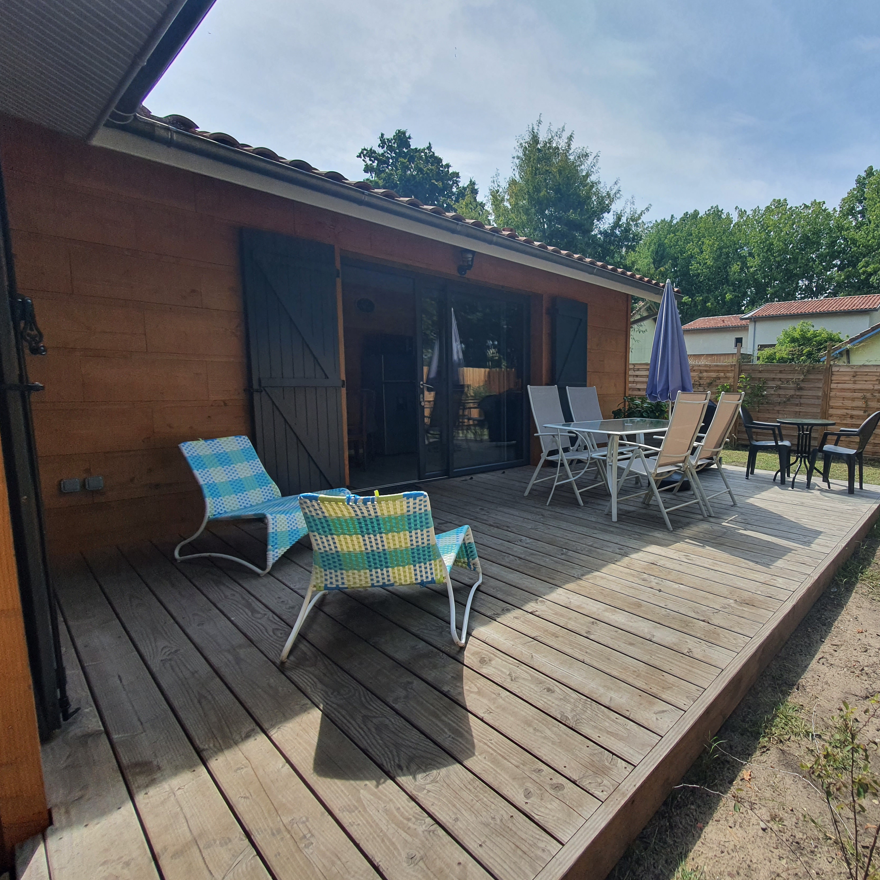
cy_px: 450
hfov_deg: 84.3
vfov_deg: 87.4
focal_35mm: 16
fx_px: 460
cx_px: 590
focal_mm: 1.8
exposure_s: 1/974
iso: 50
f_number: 2.2
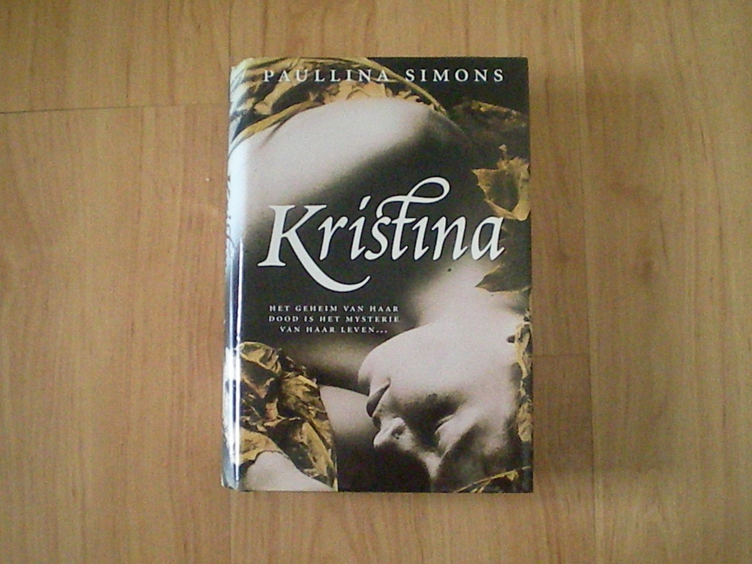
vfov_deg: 37.7
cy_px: 282
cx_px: 376
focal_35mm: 38
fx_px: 826
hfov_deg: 49.0
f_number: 3.1
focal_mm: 6.3
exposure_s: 1/52.4
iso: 1800
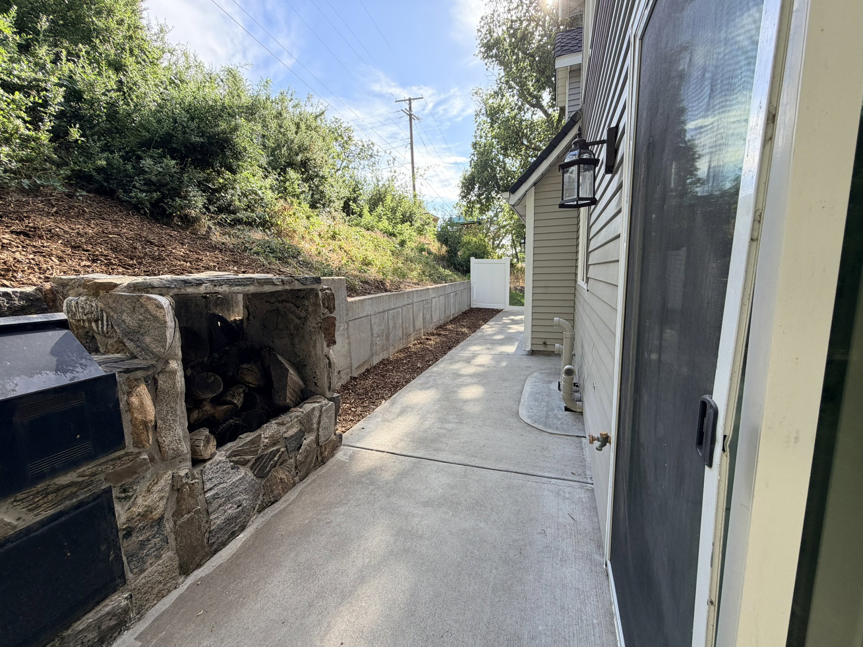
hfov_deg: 102.1
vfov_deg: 85.7
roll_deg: +1.6
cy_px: 324
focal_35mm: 14
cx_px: 432
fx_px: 349
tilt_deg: -7.9
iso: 50
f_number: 2.2
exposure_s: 1/227
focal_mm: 2.22
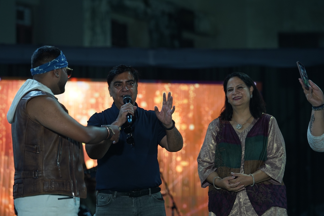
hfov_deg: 18.9
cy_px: 109
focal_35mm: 108
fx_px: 972
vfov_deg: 12.7
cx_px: 163
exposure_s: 1/160
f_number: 2.8
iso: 1000
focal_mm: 107
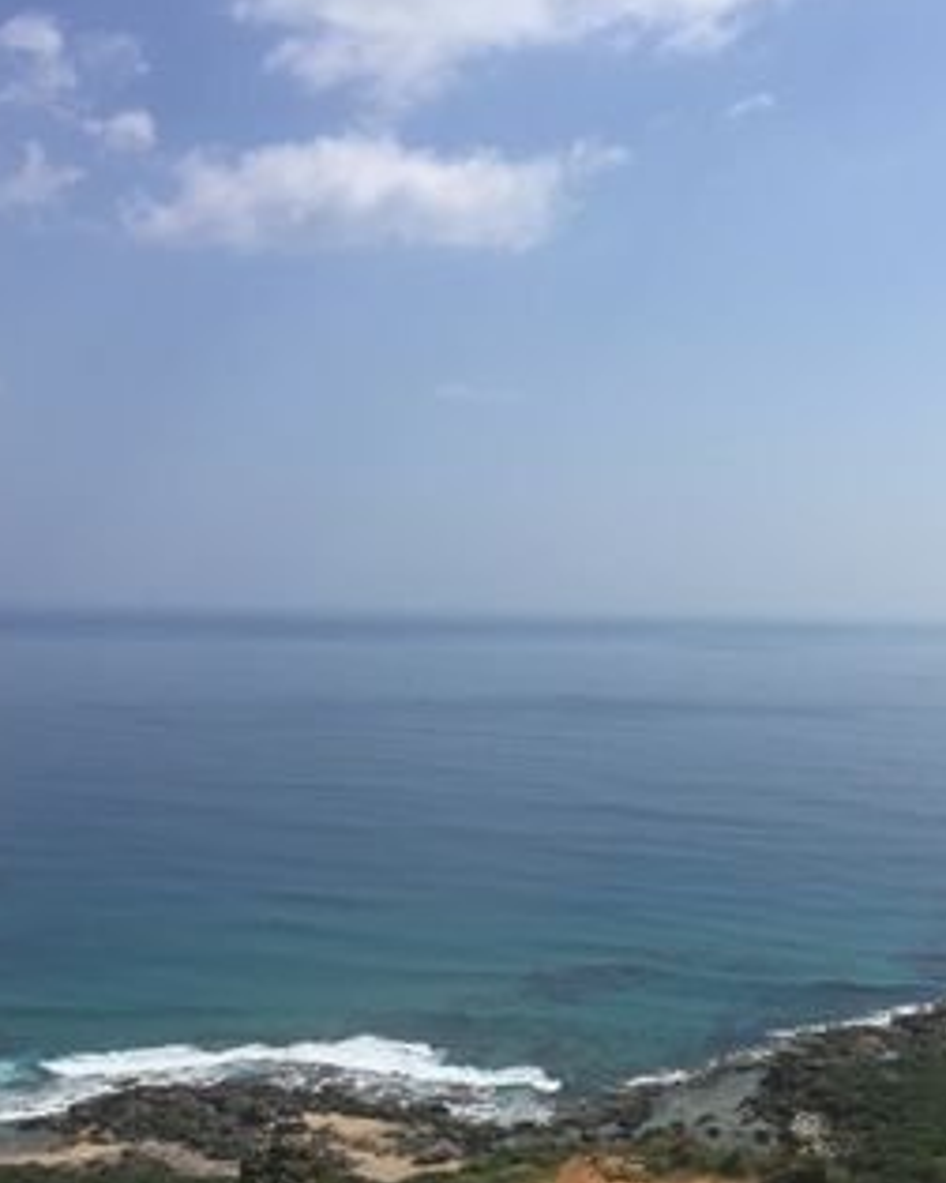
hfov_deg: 32.3
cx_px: 676
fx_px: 1610
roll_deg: -1.7
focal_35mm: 46
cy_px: 706
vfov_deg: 40.2
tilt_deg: -3.7
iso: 32
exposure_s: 1/4405
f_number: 2.2
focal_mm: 4.15
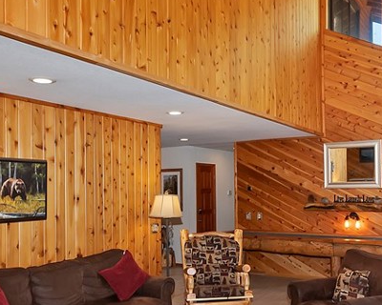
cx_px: 224
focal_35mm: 36
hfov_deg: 50.0
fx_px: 407
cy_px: 190
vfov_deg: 40.9
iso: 400
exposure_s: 1/30
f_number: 8
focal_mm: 10
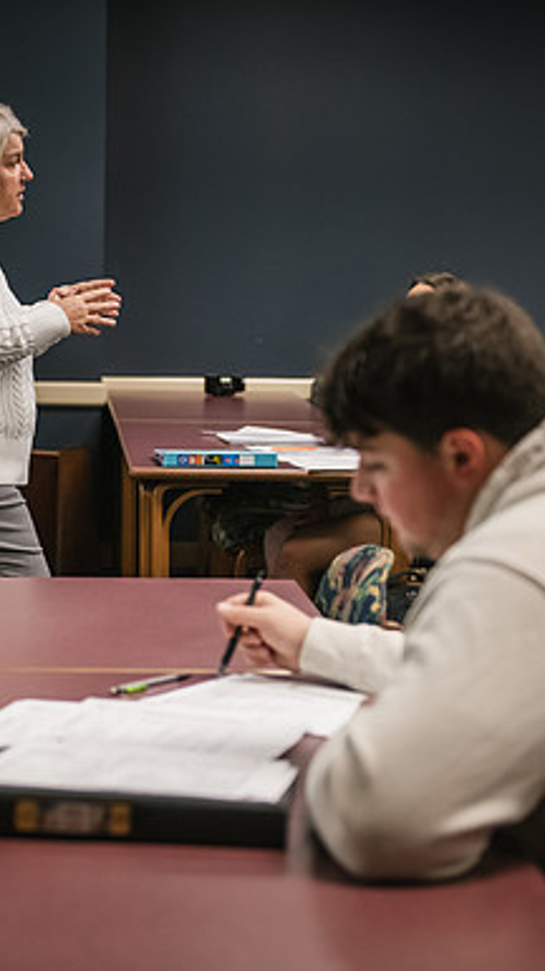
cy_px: 486
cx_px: 146
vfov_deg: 26.9
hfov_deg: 15.2
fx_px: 2034
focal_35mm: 79
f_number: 2.8
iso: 1600
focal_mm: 50
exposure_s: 1/200
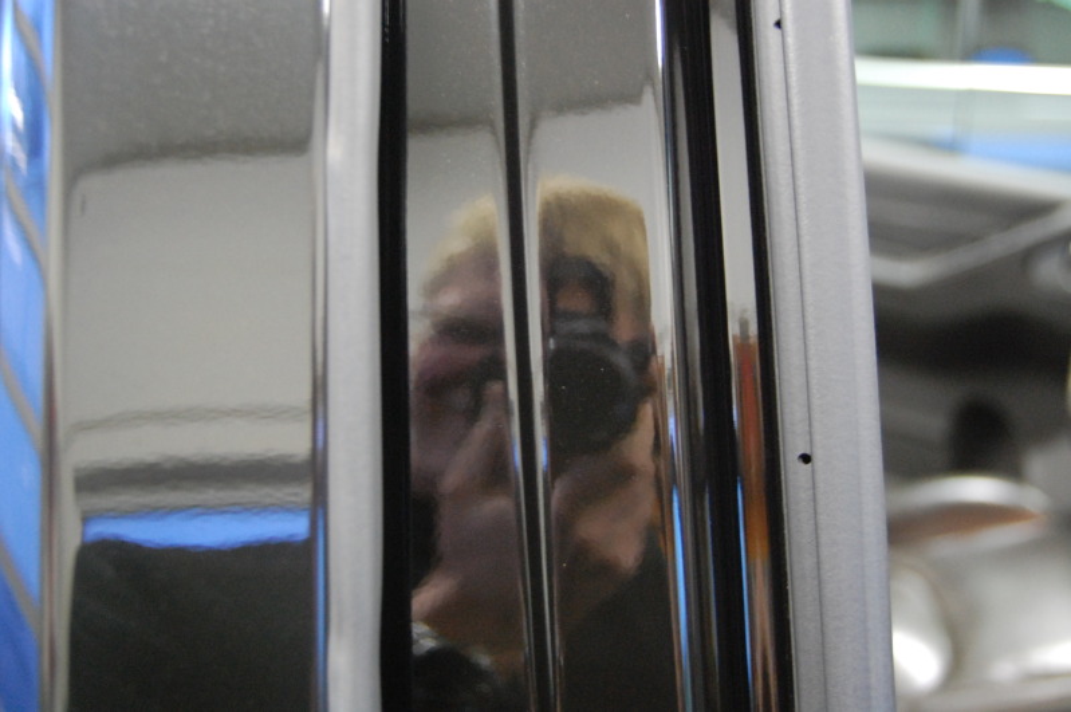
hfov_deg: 41.2
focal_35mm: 48
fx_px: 1427
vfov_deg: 28.0
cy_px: 356
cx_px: 536
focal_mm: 32
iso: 1600
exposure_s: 1/5
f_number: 4.5
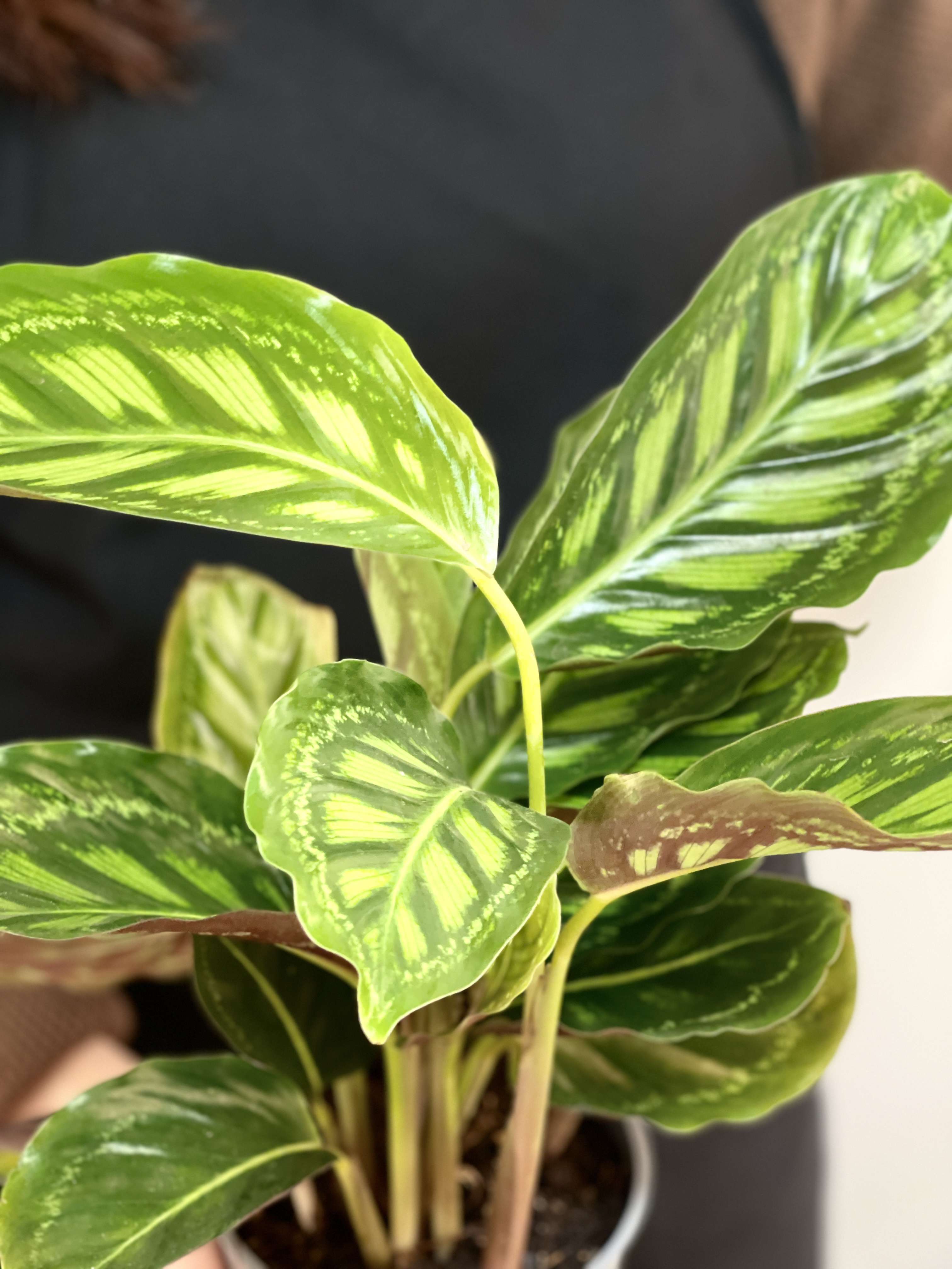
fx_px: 2347
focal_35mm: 64
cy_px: 634
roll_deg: -1.0
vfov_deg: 30.3
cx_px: 476
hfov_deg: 22.9
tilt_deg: -31.2
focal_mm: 7.5
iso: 125
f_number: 2.2
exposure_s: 1/33
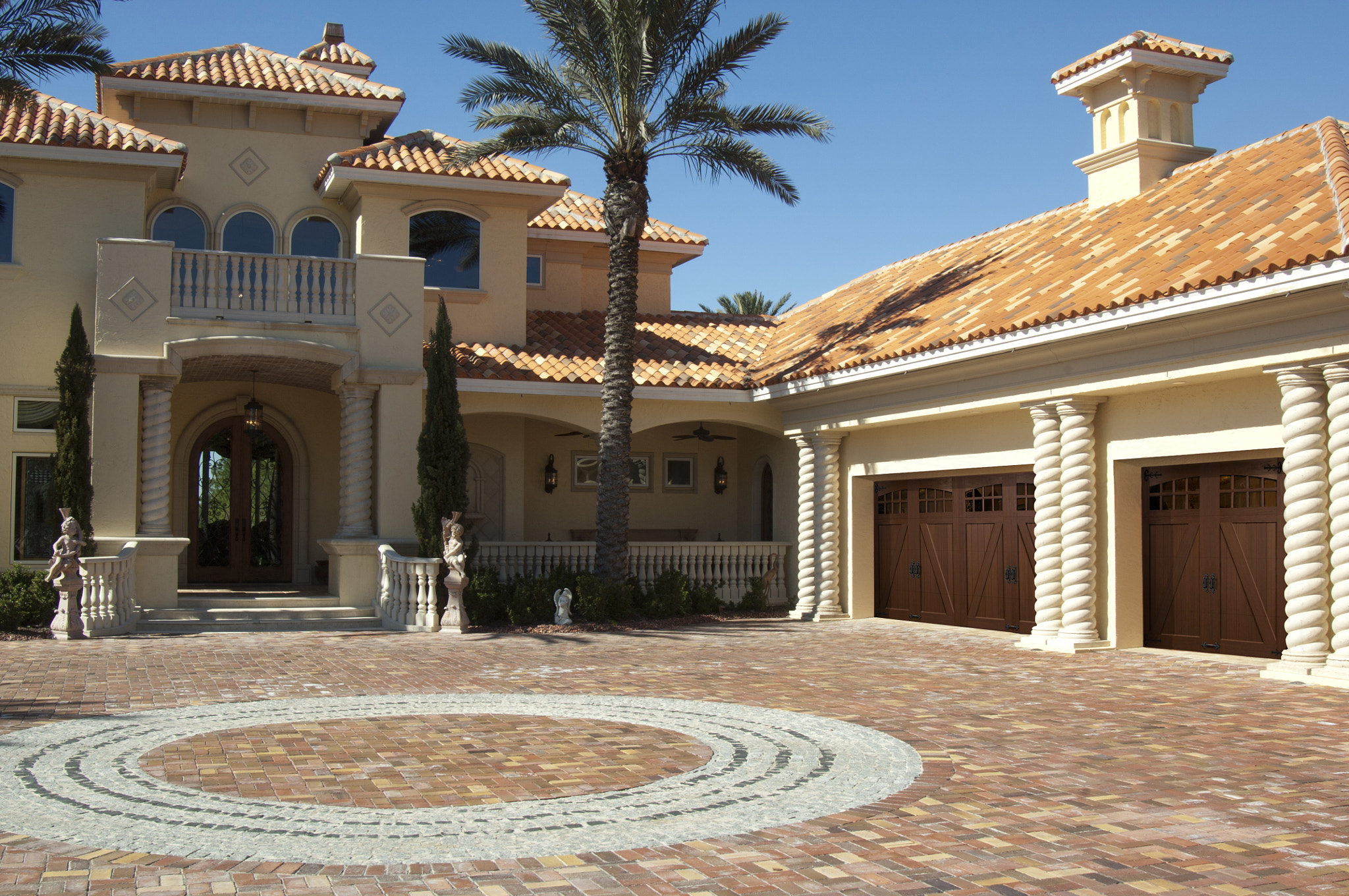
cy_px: 448
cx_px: 674
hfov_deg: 53.2
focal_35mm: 36
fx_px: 1347
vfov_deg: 36.8
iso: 100
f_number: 11
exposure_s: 1/60
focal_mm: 24
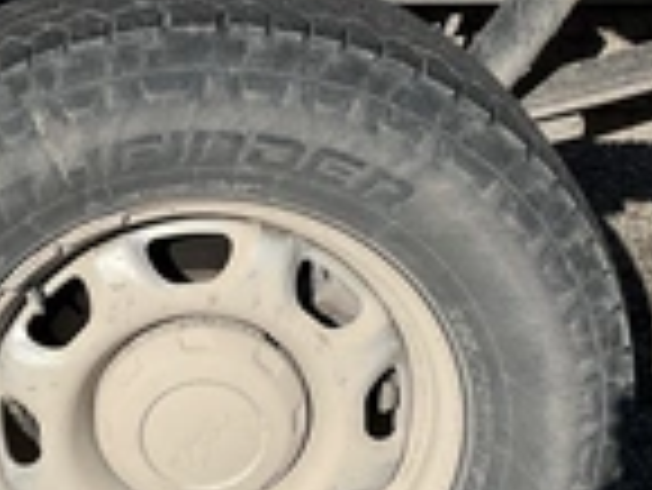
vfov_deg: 18.4
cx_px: 184
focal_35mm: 80
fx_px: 1508
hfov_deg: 24.2
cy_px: 171
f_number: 1.8
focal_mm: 3
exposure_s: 1/4405
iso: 25
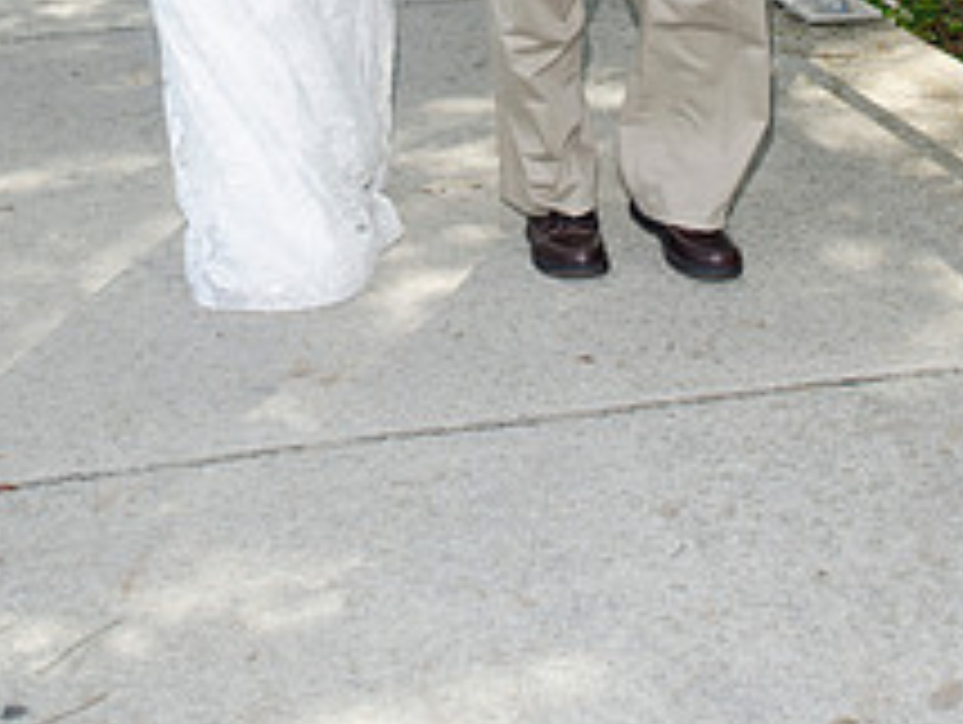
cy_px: -270
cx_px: 504
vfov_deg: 12.4
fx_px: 3203
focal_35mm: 115
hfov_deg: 17.1
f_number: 5.6
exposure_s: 1/250
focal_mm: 38
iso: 100
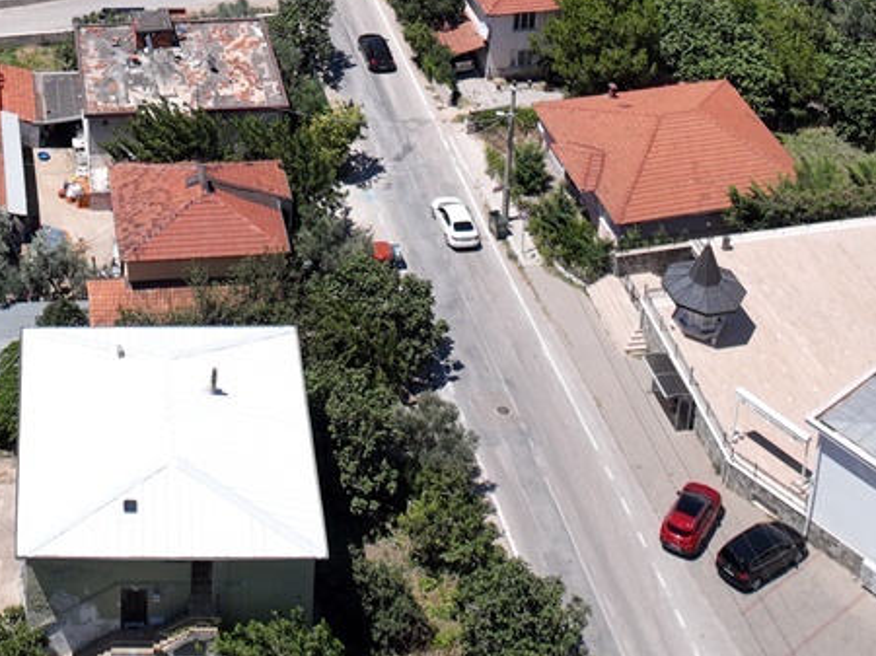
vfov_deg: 16.4
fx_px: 2023
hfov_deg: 23.7
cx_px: 62
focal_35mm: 80
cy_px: -399
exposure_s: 1/2500
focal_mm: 12.29
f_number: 2.8
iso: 100
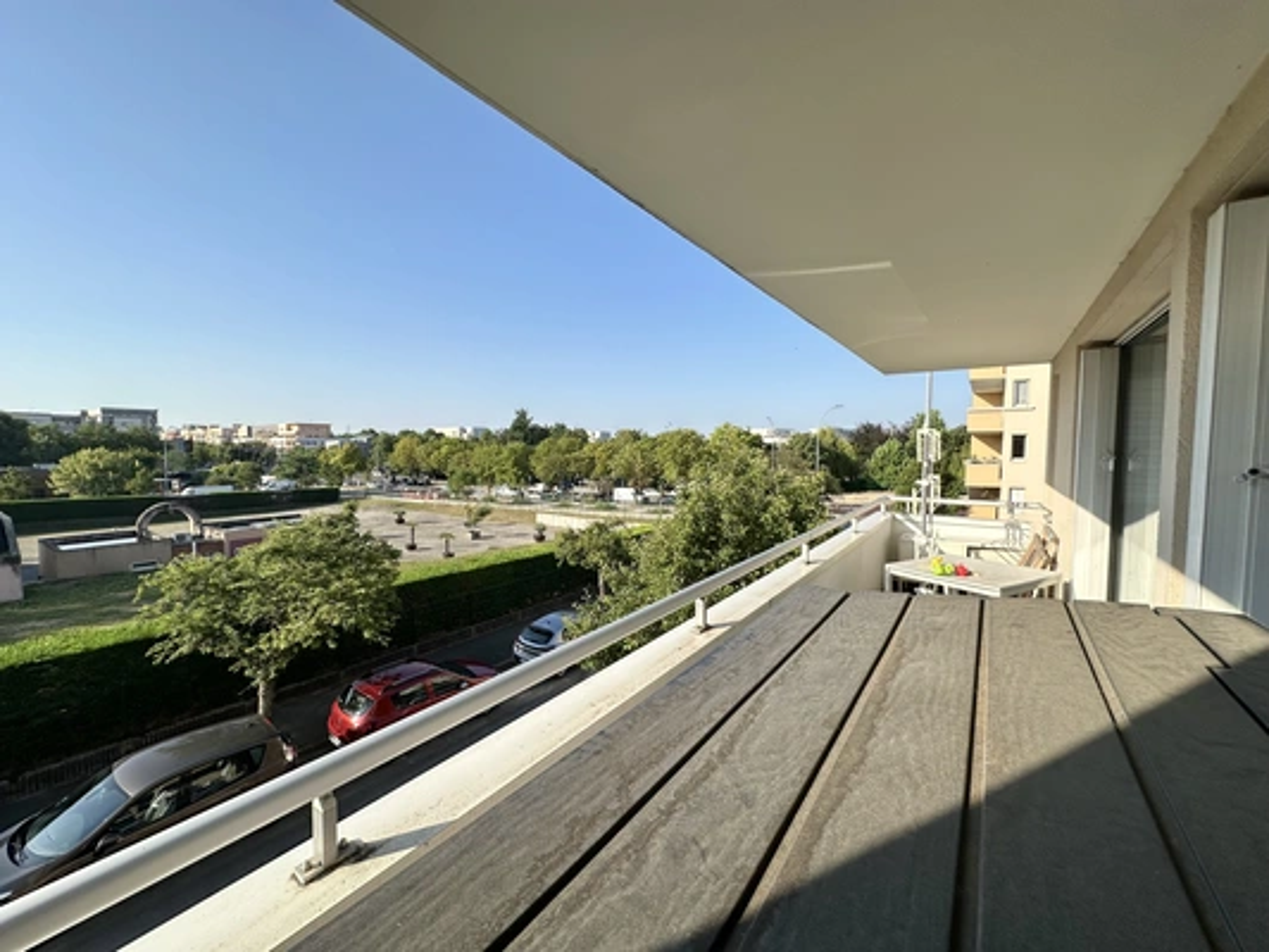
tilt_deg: -2.5
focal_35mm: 14
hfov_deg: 102.1
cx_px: 634
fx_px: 513
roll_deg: -0.5
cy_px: 476
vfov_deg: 85.7
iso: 50
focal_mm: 2.22
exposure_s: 1/1689
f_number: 2.2
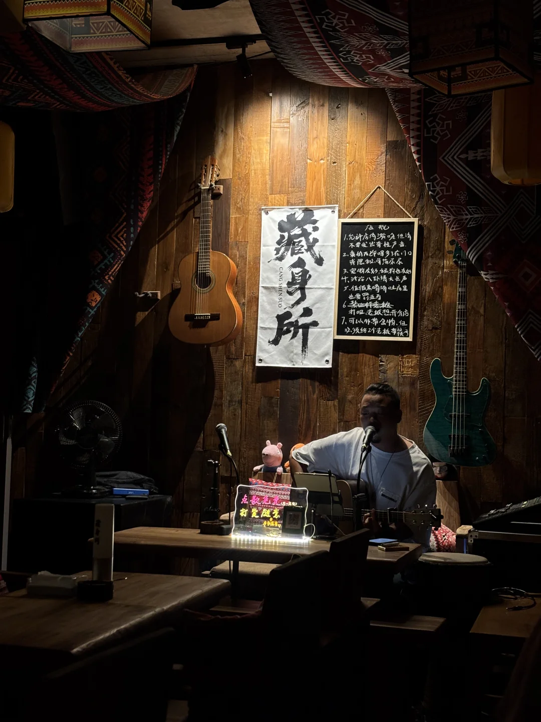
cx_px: 270
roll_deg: -2.0
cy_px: 361
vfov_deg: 36.8
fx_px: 1084
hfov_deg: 28.0
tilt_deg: +1.6
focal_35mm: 52
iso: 100
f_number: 1.6
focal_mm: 5.96
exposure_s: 1/50
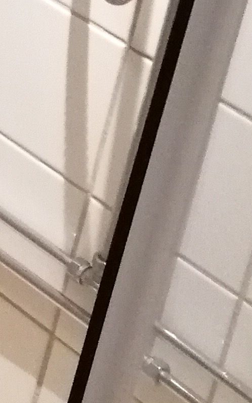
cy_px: -340
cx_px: -737
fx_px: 2020
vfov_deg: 10.6
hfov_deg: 6.0
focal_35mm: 184
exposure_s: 1/25
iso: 400
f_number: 1.8
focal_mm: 3.95
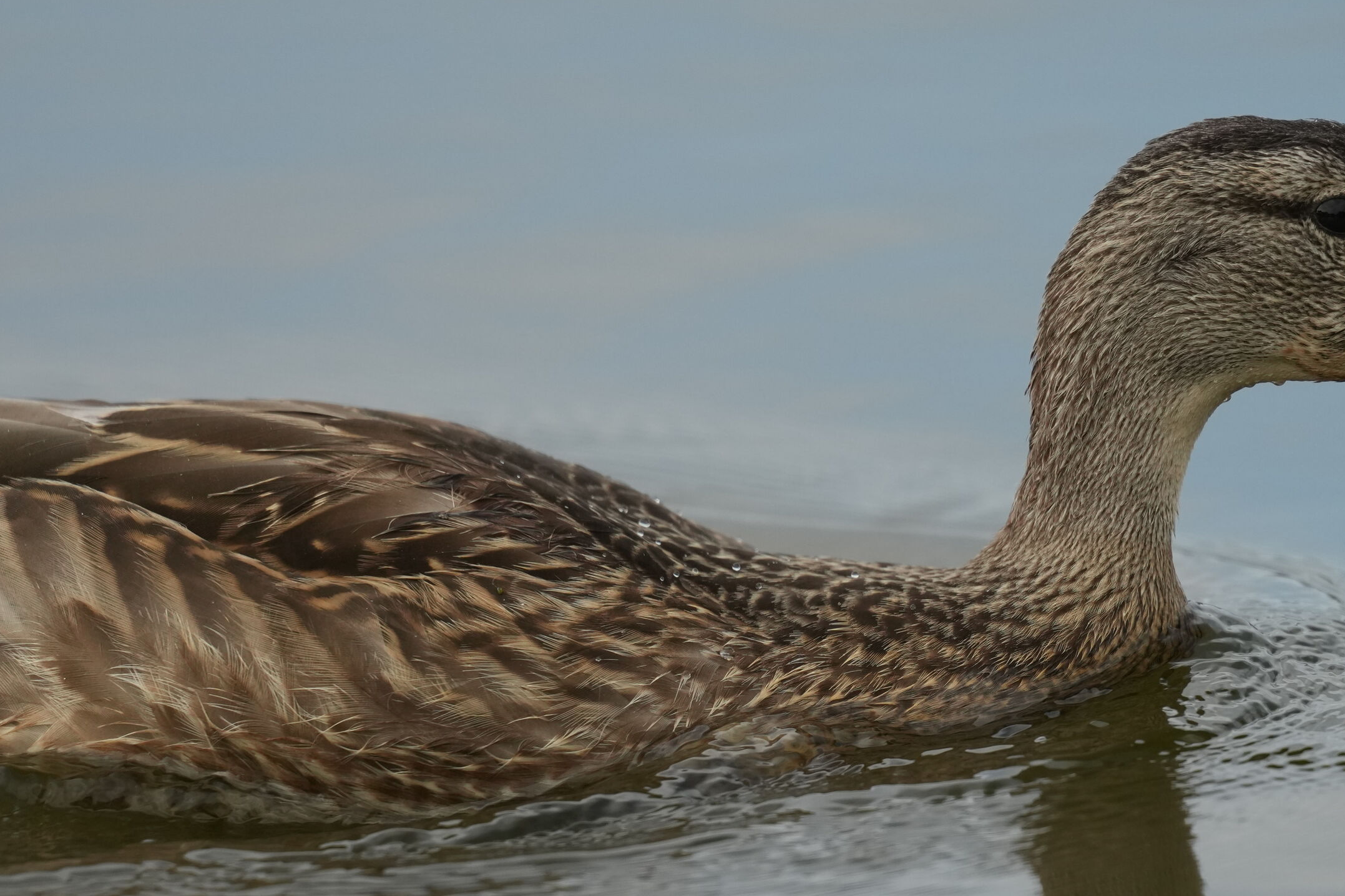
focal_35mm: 1203
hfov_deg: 1.7
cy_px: 587
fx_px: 44935
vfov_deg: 1.1
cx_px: 744
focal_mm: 600
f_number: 5.6
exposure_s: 1/2000
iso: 800
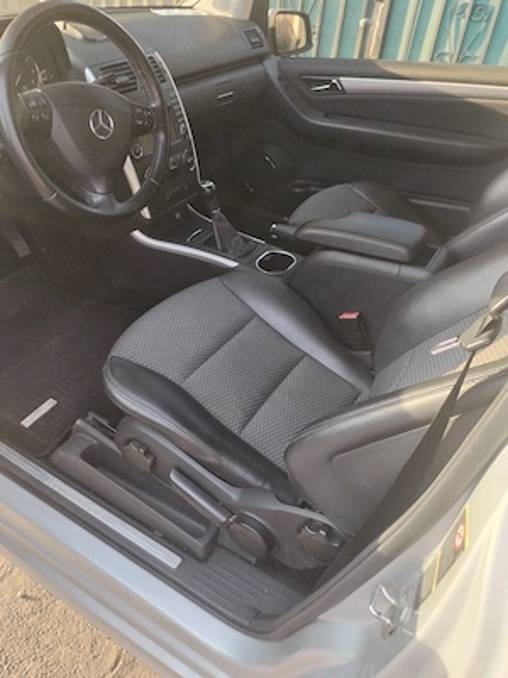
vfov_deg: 61.7
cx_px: 254
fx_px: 567
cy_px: 339
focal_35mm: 29
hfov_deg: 48.2
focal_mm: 4.75
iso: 182
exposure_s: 1/100
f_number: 1.8
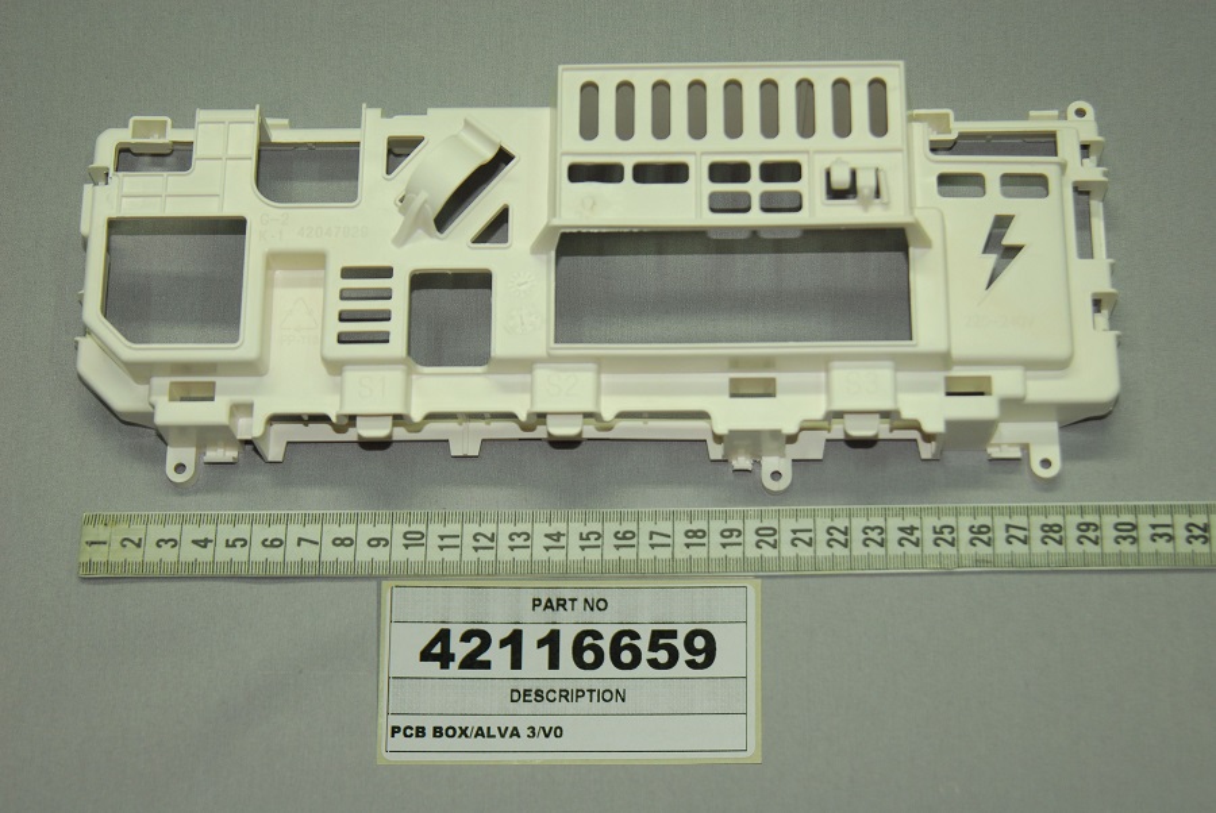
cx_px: 608
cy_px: 406
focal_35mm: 68
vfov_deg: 20.2
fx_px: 2282
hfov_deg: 29.8
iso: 250
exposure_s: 1/80
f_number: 3.5
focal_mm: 45
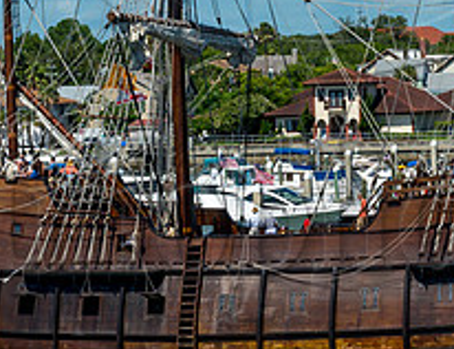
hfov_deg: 8.7
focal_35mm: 224
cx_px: 392
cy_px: -36
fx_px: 2962
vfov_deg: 6.7
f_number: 11
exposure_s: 1/1000
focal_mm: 56
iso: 400
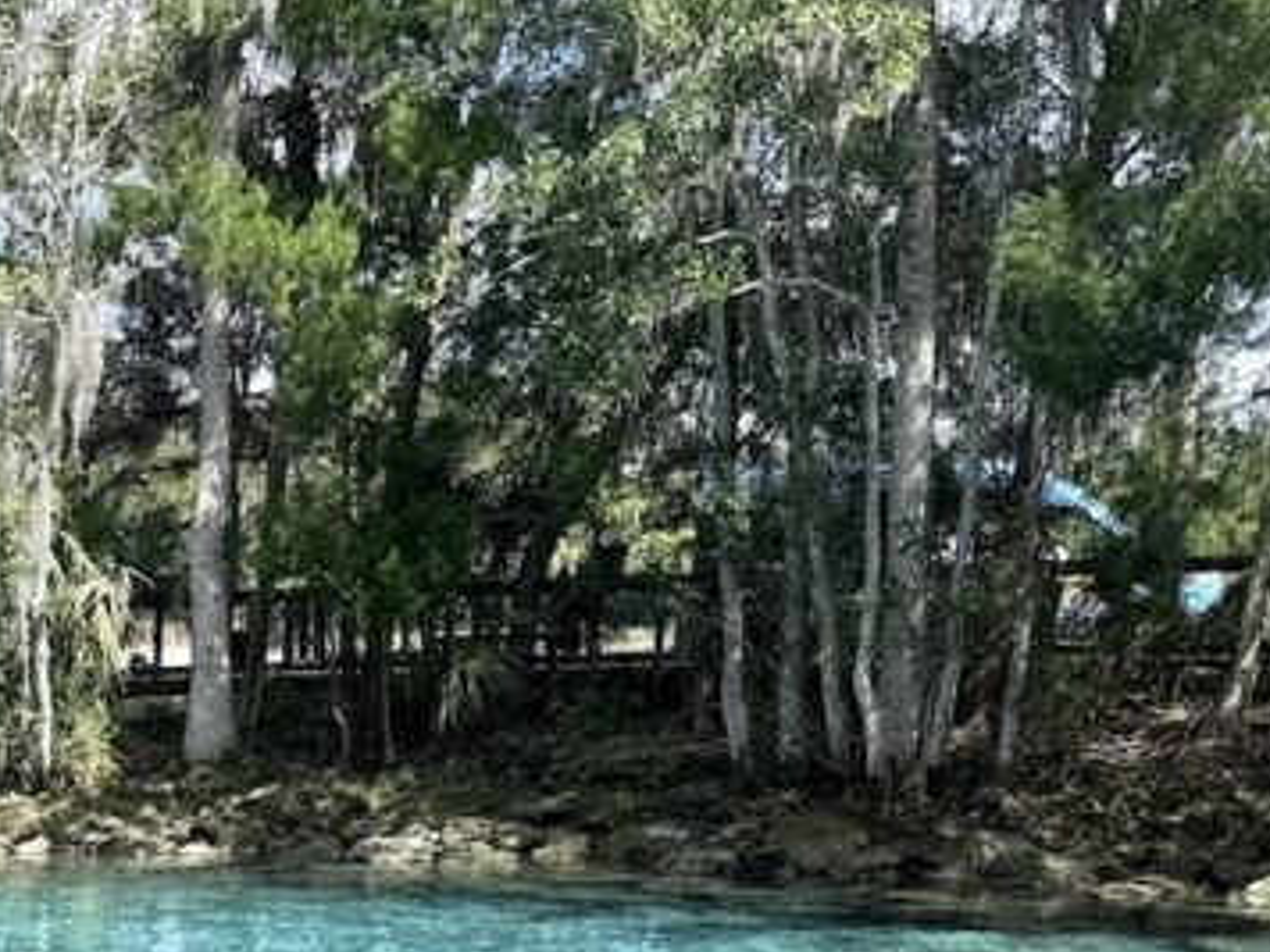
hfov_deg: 24.0
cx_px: -471
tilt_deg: -13.7
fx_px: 2531
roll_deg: +3.6
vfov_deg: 19.6
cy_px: 1244
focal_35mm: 69
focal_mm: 6.76
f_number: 1.78
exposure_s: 1/1949
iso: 80
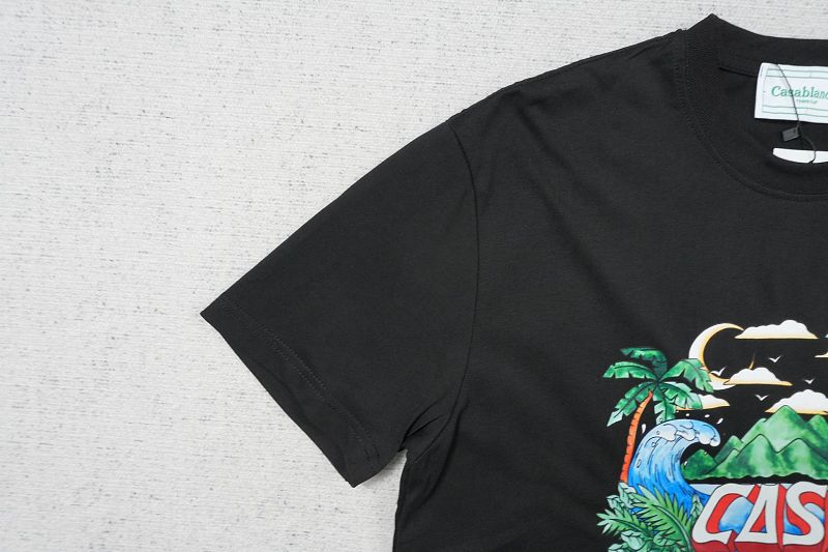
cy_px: 276
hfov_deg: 73.8
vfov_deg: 53.1
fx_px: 552
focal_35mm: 24
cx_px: 414
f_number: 10
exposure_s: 1/100
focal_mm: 16
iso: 1600
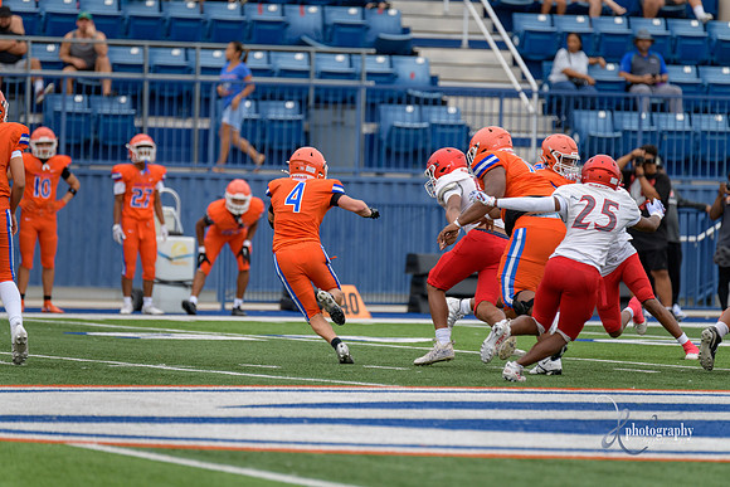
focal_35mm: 300
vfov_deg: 4.6
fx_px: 6084
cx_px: 365
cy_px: 244
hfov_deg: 6.9
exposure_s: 1/1000
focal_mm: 300
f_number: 3.5
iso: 500
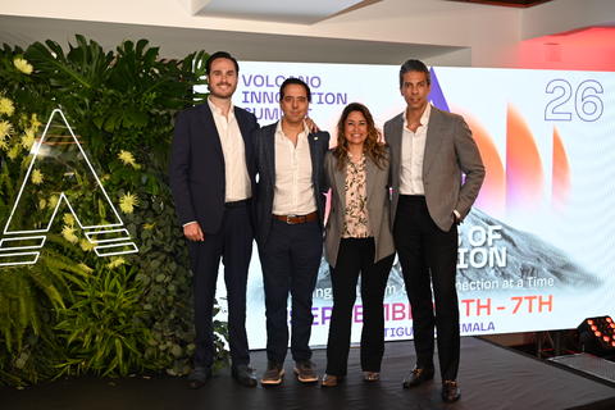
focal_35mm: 38
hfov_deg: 50.7
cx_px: 308
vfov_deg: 35.1
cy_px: 205
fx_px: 649
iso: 200
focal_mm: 38
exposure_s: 1/60
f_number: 4
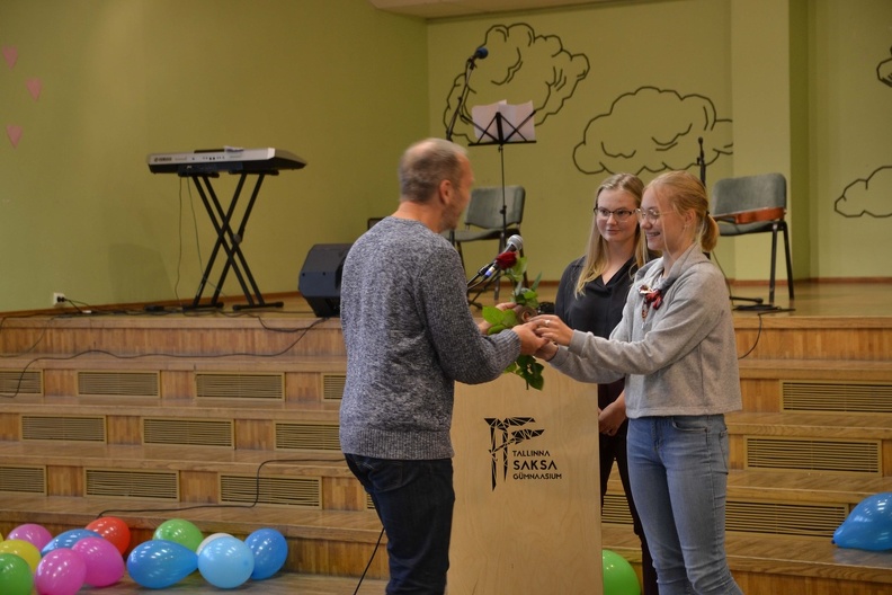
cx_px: 446
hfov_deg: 27.0
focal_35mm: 75
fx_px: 1858
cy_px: 298
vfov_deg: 18.2
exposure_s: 1/30
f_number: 2.8
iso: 400
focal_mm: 50
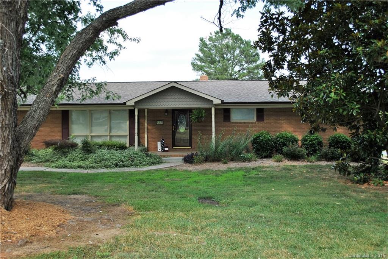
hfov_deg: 49.5
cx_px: 194
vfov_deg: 34.3
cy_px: 130
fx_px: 421
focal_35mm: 39
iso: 100
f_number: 4.2
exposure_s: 1/160
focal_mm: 26
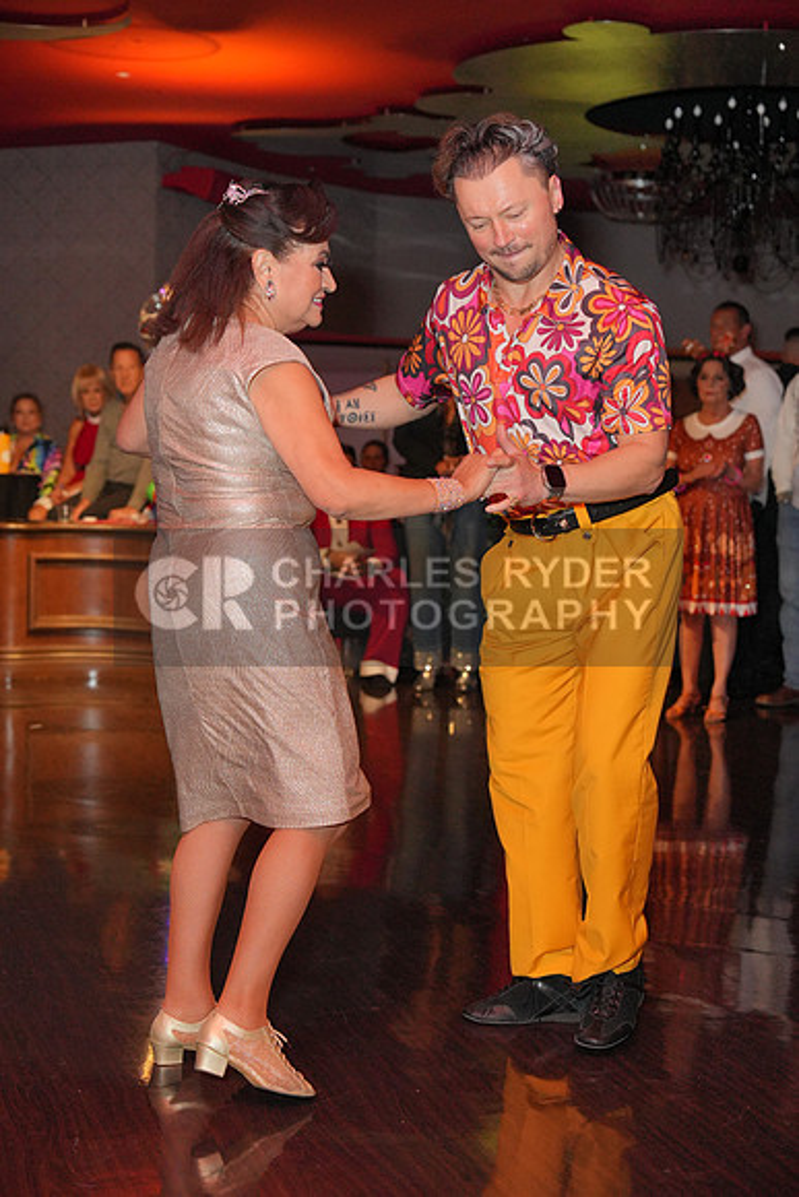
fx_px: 1797
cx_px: 400
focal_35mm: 54
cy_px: 598
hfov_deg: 25.1
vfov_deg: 36.9
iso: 4000
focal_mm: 54
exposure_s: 1/200
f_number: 4
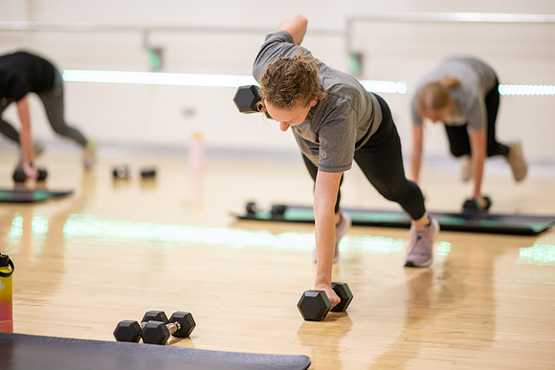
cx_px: 278
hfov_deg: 19.5
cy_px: 185
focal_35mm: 105
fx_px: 1619
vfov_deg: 13.0
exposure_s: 1/500
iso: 5000
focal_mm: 105
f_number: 1.4
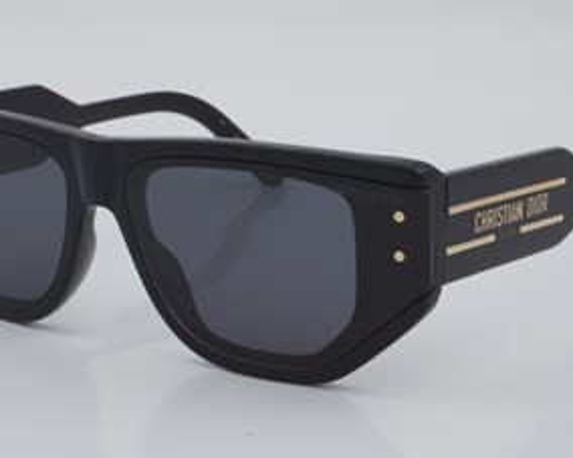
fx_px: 1678
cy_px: 236
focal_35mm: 99
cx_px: 274
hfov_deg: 19.4
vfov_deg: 15.5
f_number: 29
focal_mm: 50
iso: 100
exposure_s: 1/4
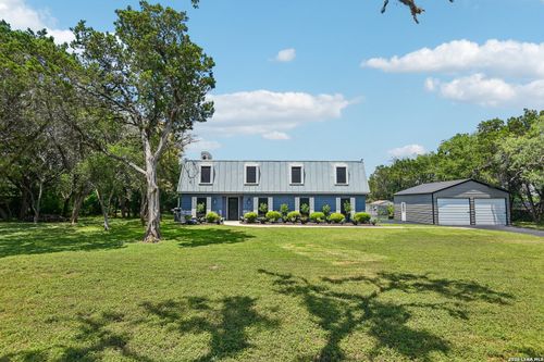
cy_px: 181
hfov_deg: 90.0
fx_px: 272
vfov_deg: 67.3
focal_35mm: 18
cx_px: 272
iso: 400
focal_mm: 18
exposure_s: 1/500
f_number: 8
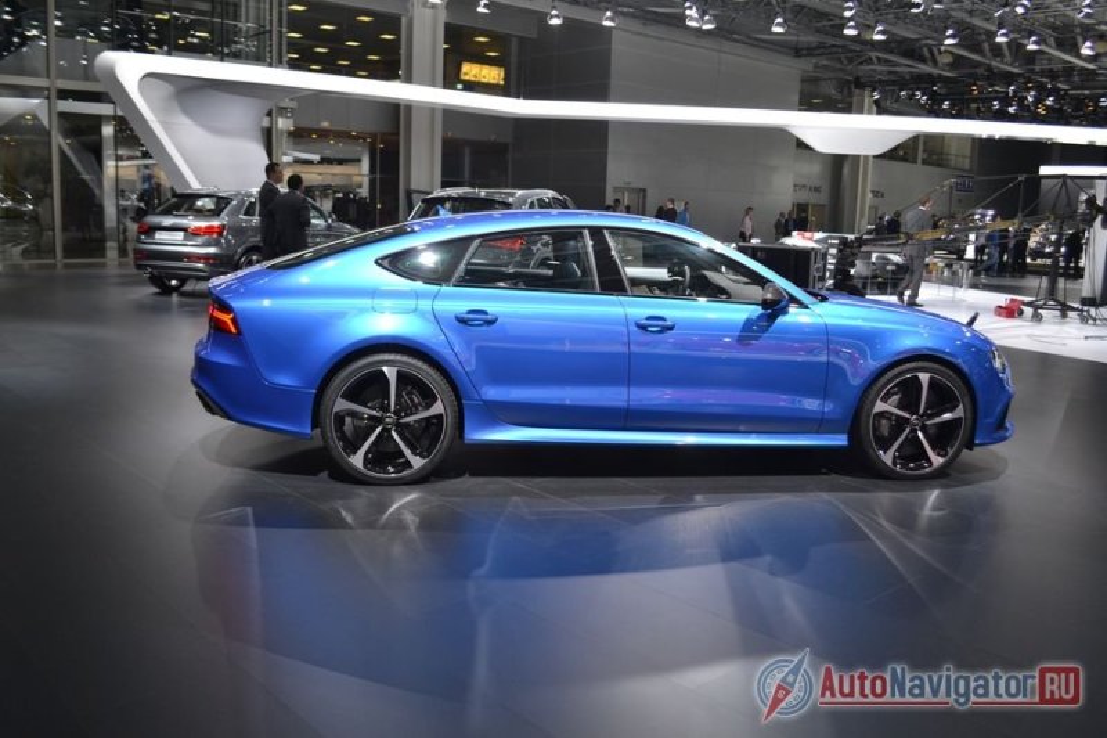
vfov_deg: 43.6
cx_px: 554
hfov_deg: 61.9
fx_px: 922
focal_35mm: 30
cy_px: 369
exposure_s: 1/80
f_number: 4.5
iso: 400
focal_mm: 20
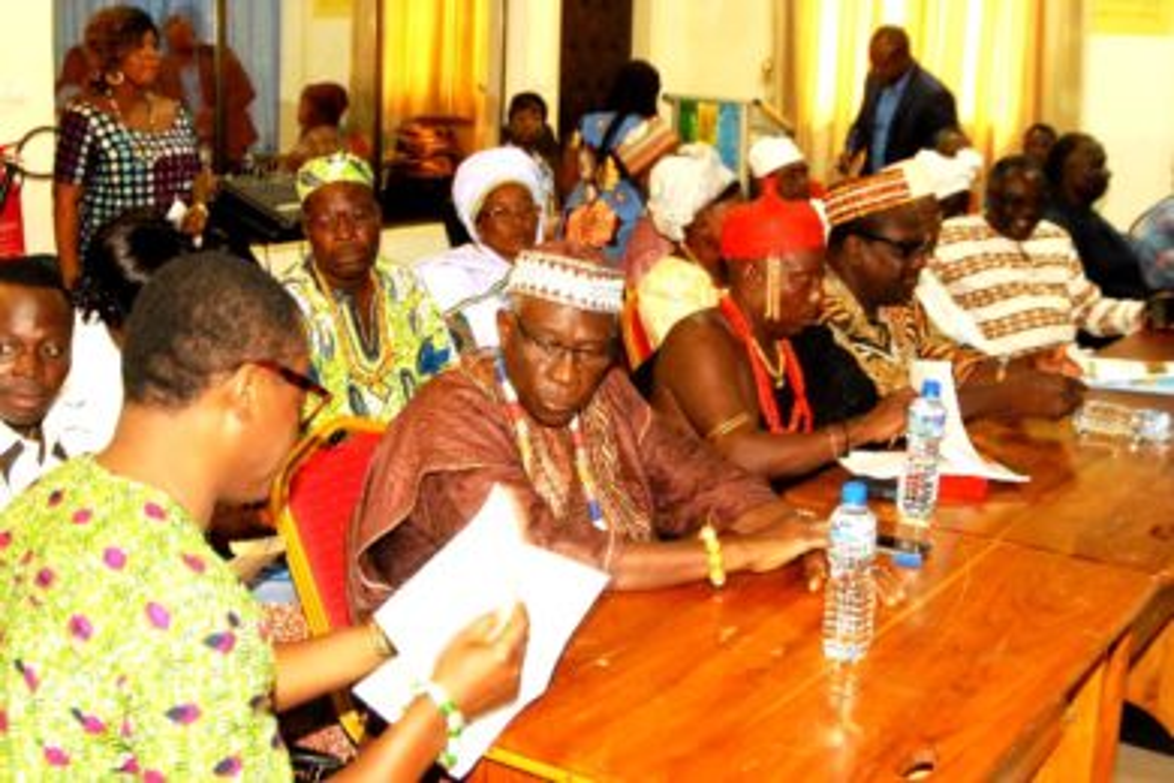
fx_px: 1174
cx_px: 587
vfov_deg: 36.9
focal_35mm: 36
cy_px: 392
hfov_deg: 53.1
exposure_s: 1/60
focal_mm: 24
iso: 1600
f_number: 5
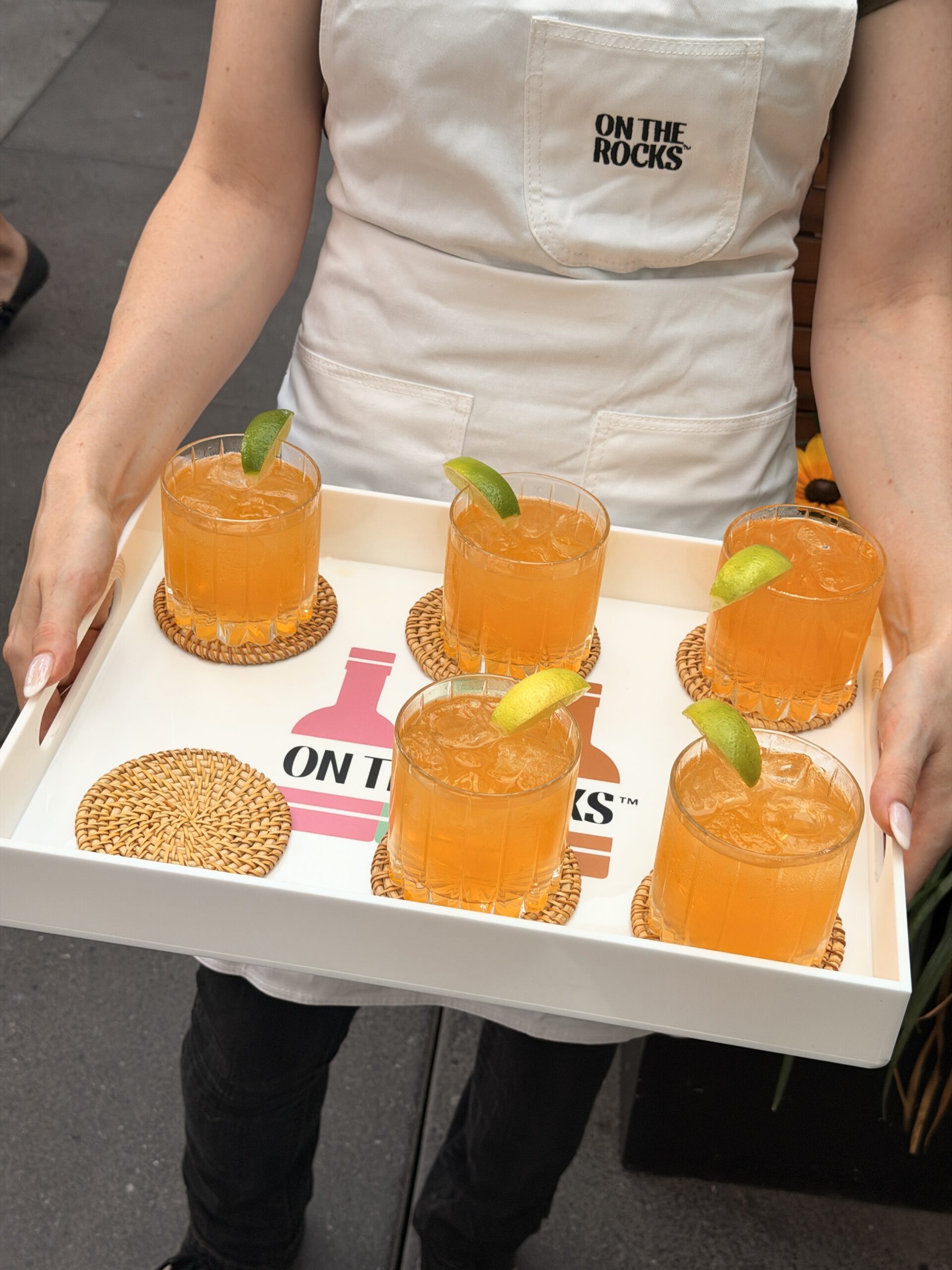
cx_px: 476
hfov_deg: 30.3
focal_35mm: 48
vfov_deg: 39.7
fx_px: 1760
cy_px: 635
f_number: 1.78
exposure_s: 1/120
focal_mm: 6.76
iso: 50
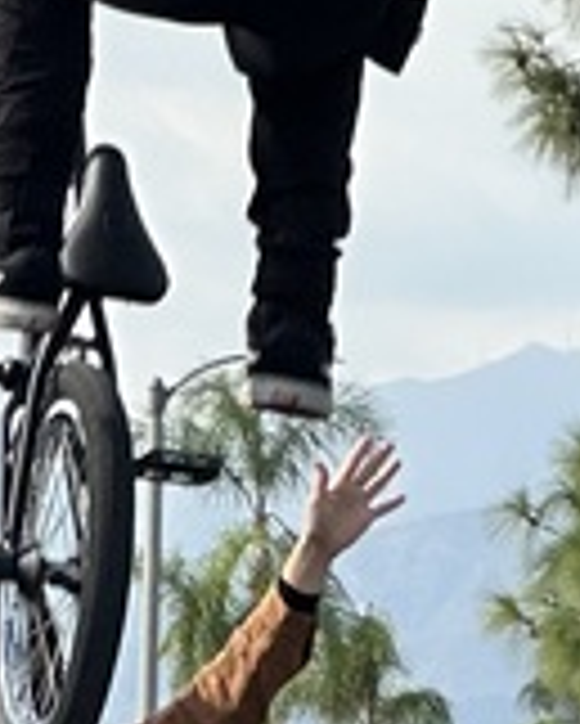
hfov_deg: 3.2
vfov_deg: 4.0
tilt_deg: +3.2
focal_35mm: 479
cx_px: -202
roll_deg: -4.2
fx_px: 10268
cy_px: 657
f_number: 2.8
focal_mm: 9
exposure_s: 1/595
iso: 32
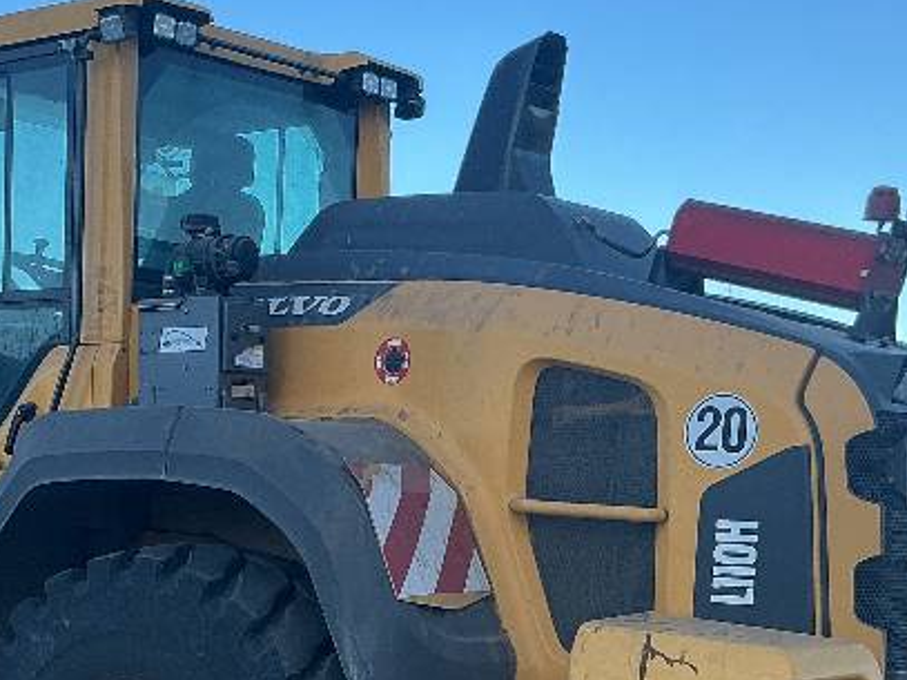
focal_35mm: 73
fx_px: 1912
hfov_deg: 26.1
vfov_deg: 19.8
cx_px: 160
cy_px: 618
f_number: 1.8
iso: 25
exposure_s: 1/829
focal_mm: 3
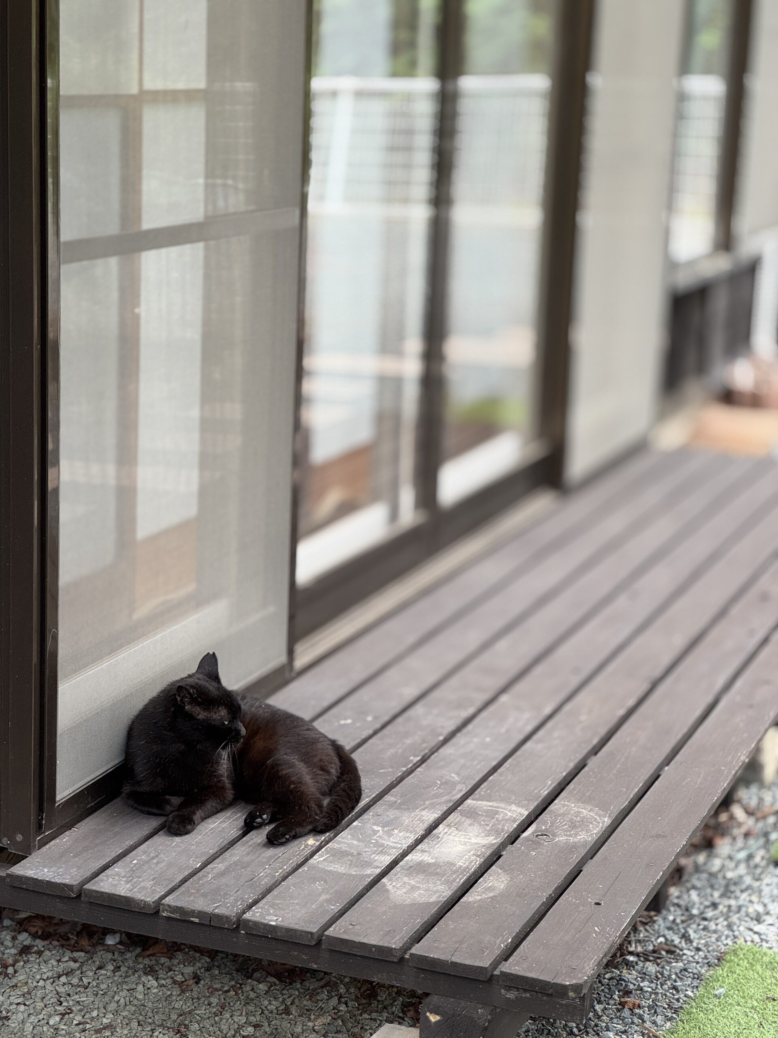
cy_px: 519
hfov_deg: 19.1
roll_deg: -3.1
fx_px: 2307
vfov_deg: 25.3
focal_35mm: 77
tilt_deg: -11.5
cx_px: 389
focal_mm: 9
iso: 64
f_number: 2.8
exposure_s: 1/99
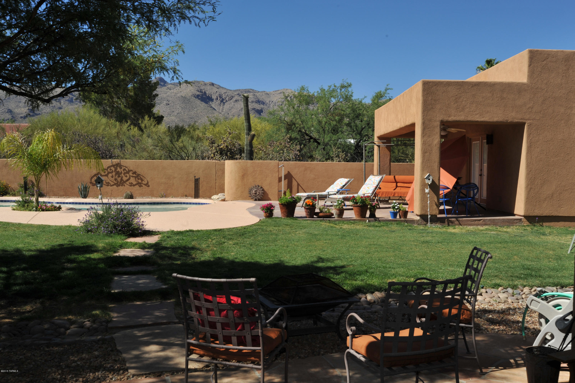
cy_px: 192
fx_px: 559
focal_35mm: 35
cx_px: 288
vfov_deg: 37.8
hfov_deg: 54.5
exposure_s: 1/320
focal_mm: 35
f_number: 14
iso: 320
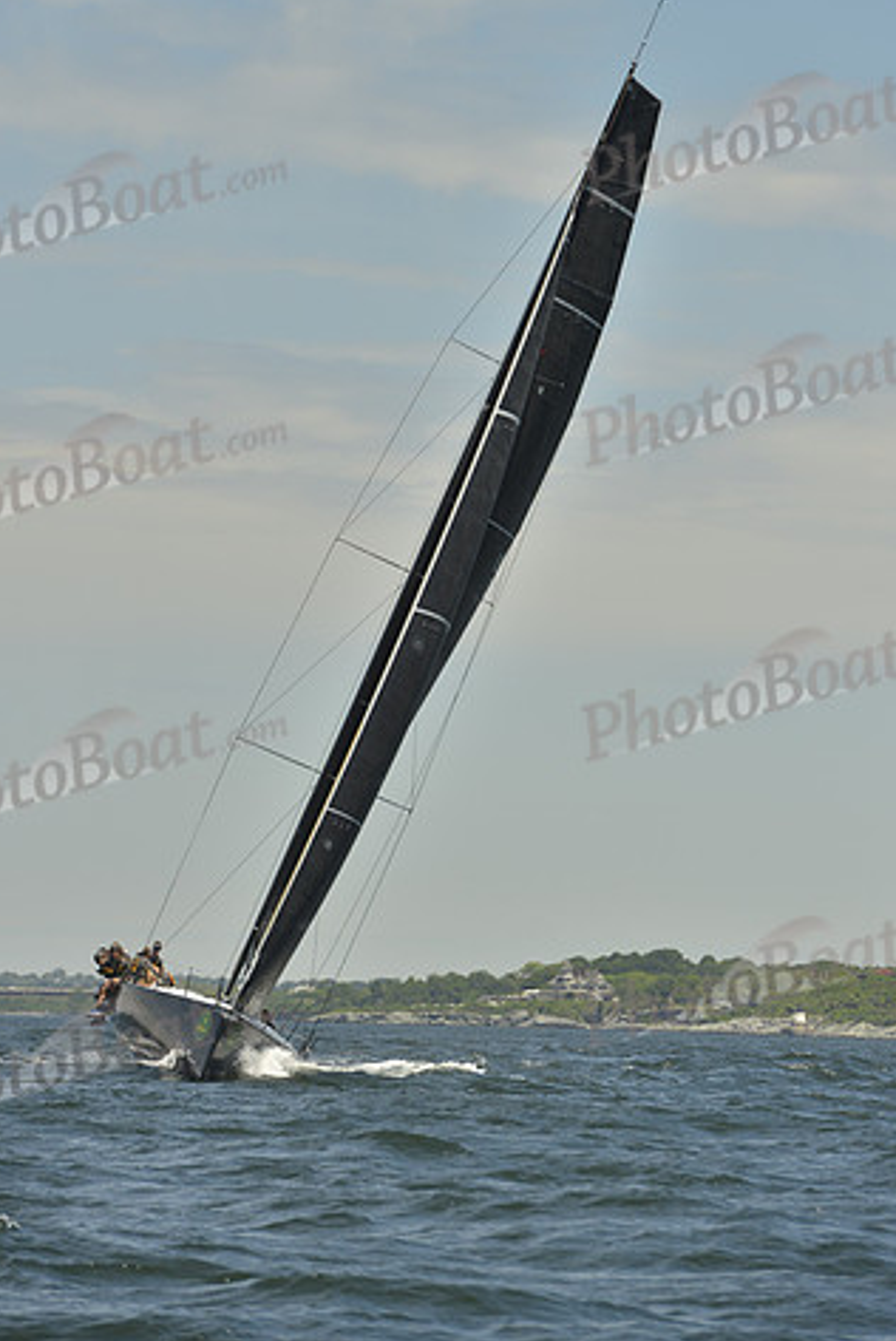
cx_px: 435
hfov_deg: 5.6
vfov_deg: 8.4
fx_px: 9133
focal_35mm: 245
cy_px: 581
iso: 280
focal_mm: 200
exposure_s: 1/1600
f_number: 9
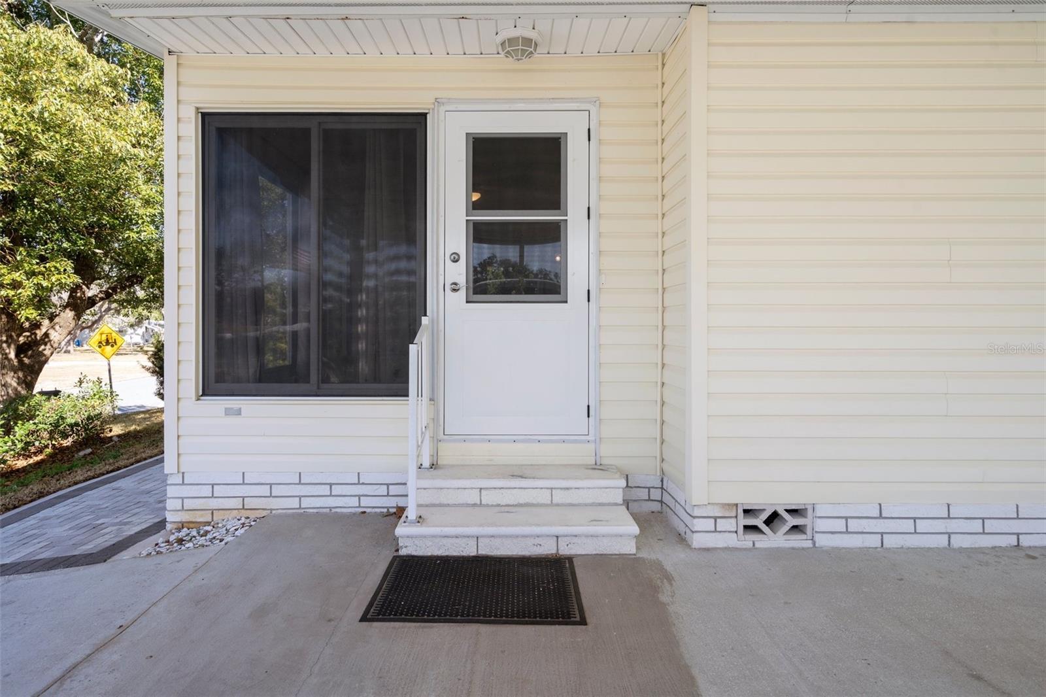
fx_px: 523
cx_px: 523
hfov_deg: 90.0
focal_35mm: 18
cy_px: 348
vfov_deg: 67.4
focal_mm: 18
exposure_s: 1/30
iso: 320
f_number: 8
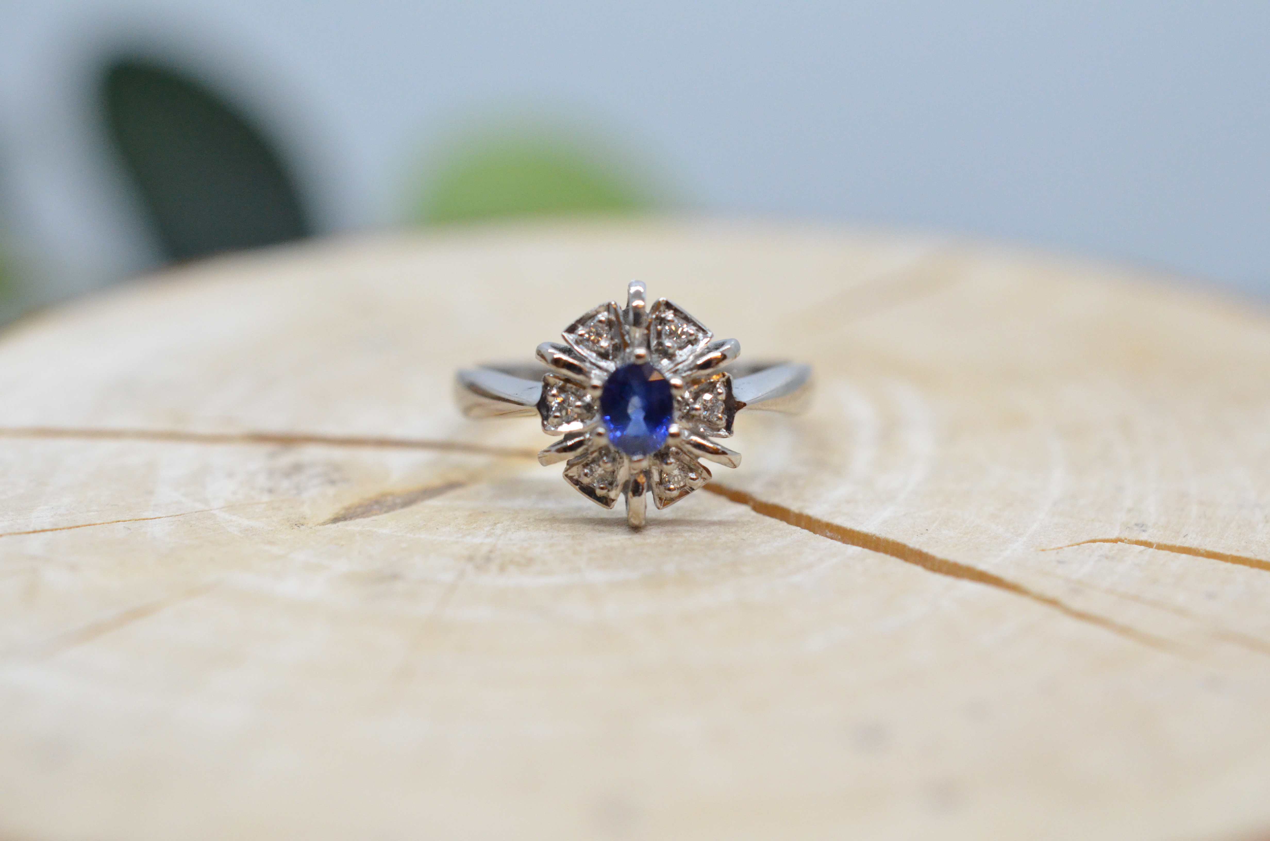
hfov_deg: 33.5
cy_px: 420
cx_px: 635
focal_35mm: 60
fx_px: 2112
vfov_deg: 22.5
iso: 3200
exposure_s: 1/1000
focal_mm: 40
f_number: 6.3
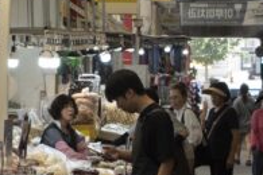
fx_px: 1534
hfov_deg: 9.8
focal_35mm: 210
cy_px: -120
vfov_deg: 6.4
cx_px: 223
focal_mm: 40
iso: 125
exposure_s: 1/60
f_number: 5
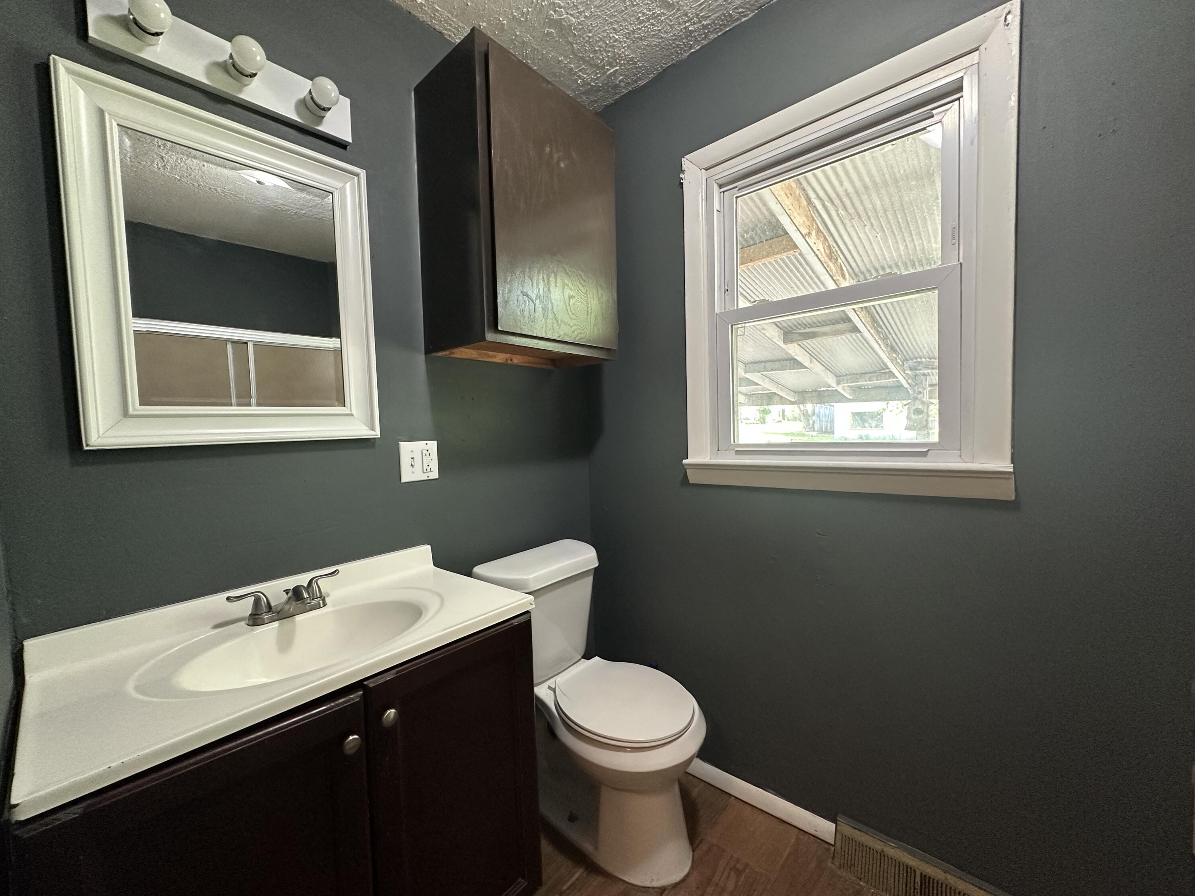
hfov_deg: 102.1
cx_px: 598
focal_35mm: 14
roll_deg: +1.2
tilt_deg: -2.2
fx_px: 483
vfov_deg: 85.7
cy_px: 448
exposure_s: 1/60
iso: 320
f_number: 2.2
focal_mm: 2.22
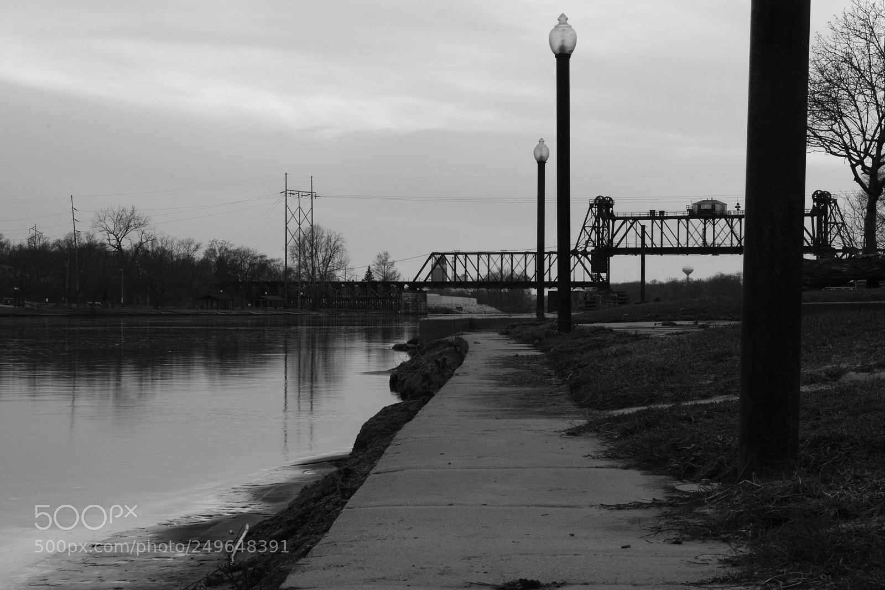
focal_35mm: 82
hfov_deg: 24.6
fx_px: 2028
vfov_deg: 16.5
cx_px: 442
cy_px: 295
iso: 200
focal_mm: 55
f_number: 29
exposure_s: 1/2.5
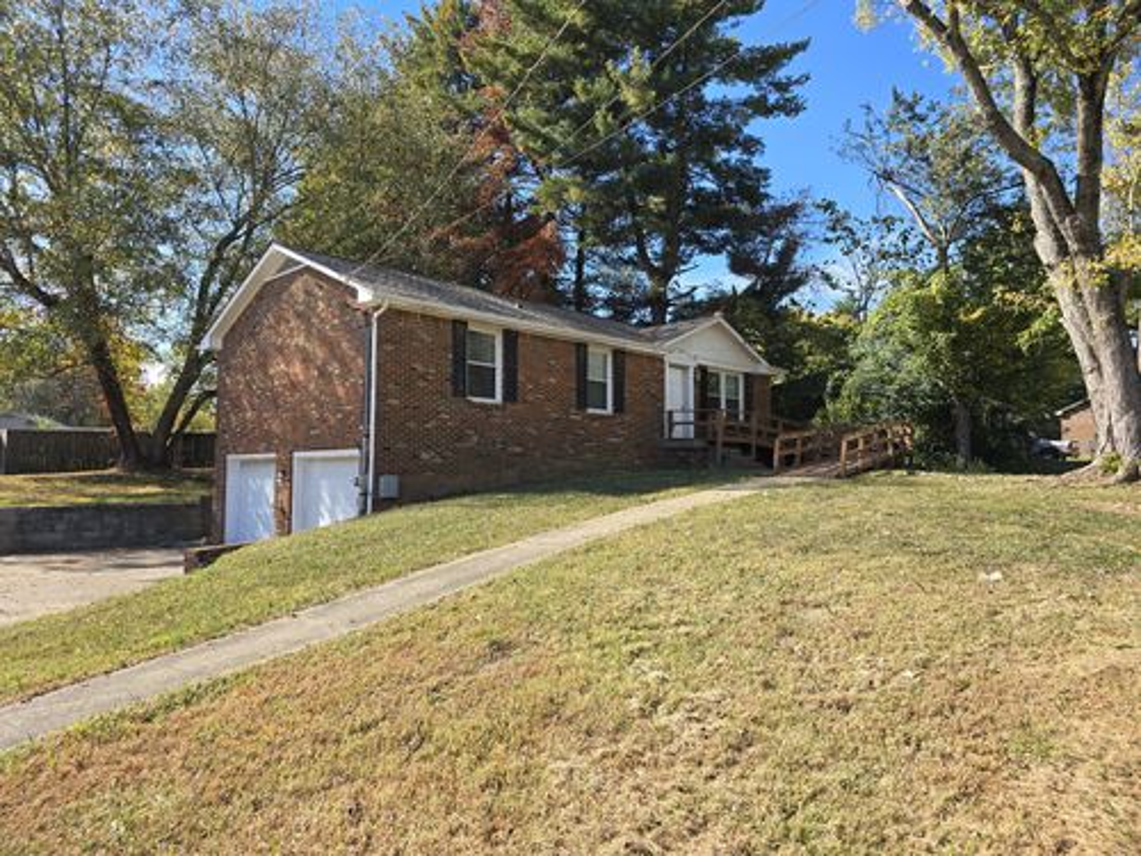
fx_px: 758
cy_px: 428
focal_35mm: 23
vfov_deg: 58.9
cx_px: 570
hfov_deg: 73.9
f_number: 1.7
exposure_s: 1/320
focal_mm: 6.3
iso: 12
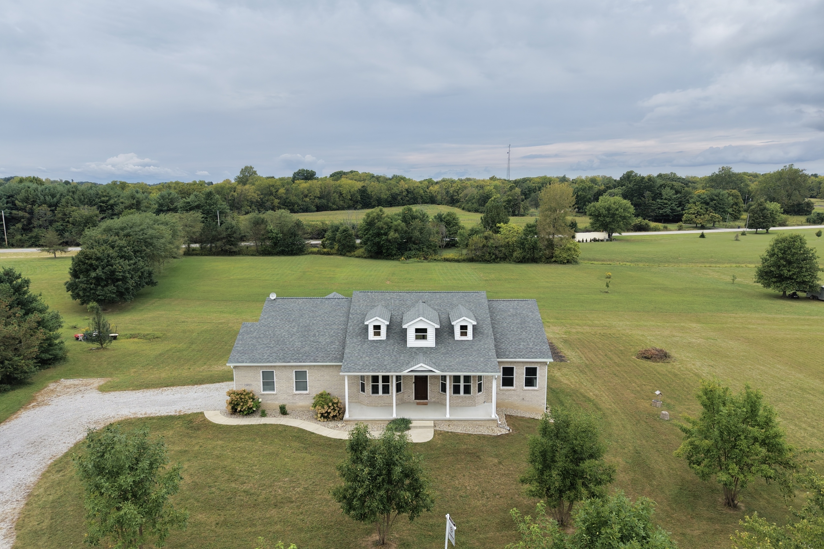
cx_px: 412
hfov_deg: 71.5
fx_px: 572
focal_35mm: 25
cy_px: 286
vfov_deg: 51.3
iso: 230
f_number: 1.8
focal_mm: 8.67
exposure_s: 1/3000
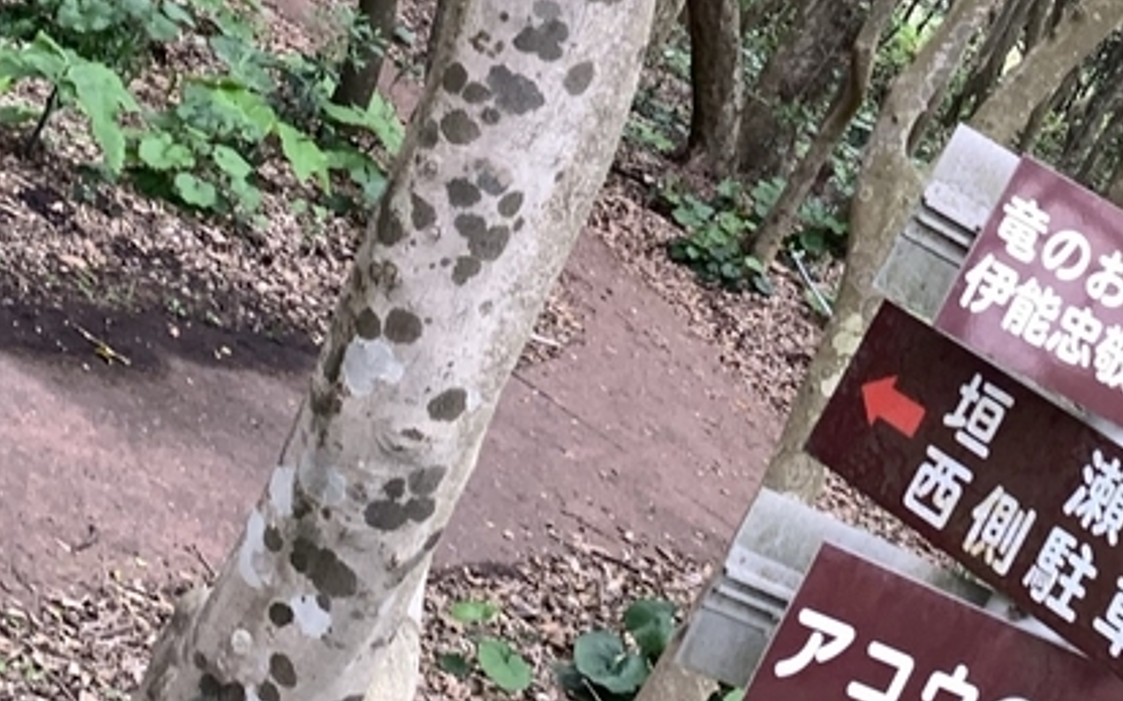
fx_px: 2448
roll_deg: -32.2
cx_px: 808
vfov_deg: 15.6
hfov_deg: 25.6
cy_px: -198
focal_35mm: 80
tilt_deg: +5.2
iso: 100
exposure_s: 1/121
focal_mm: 4.25
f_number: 1.8
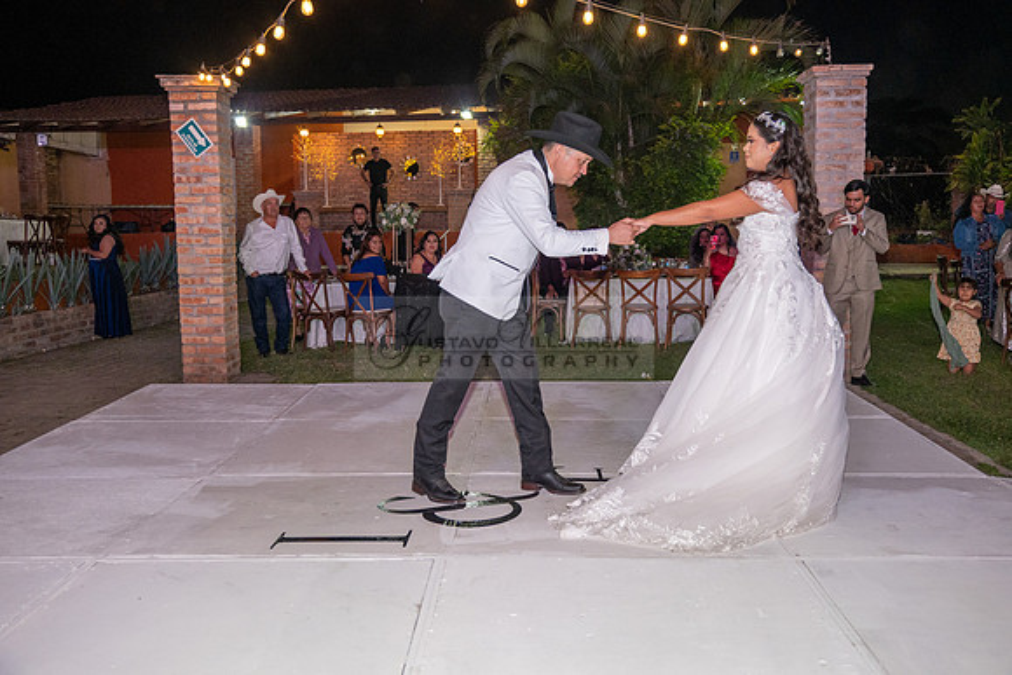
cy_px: 338
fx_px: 956
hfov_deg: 55.8
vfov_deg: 38.9
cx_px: 506
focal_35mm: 34
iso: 2000
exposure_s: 1/160
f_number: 4.5
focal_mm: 34
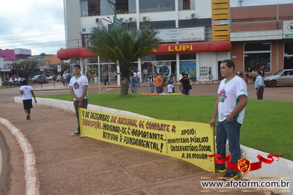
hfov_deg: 53.1
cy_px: 98
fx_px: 293
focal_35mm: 36
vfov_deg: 36.9
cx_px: 146
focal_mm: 24
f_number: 8
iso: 100
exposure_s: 1/250
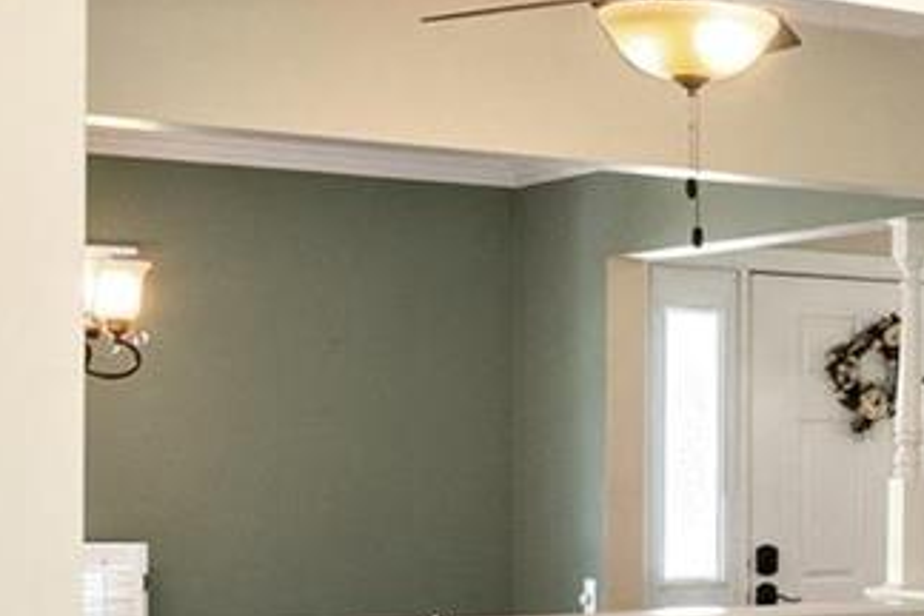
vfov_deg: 15.2
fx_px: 2284
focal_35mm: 89
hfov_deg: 18.1
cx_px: 1668
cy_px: 505
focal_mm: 9
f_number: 8
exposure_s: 1/40
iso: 400
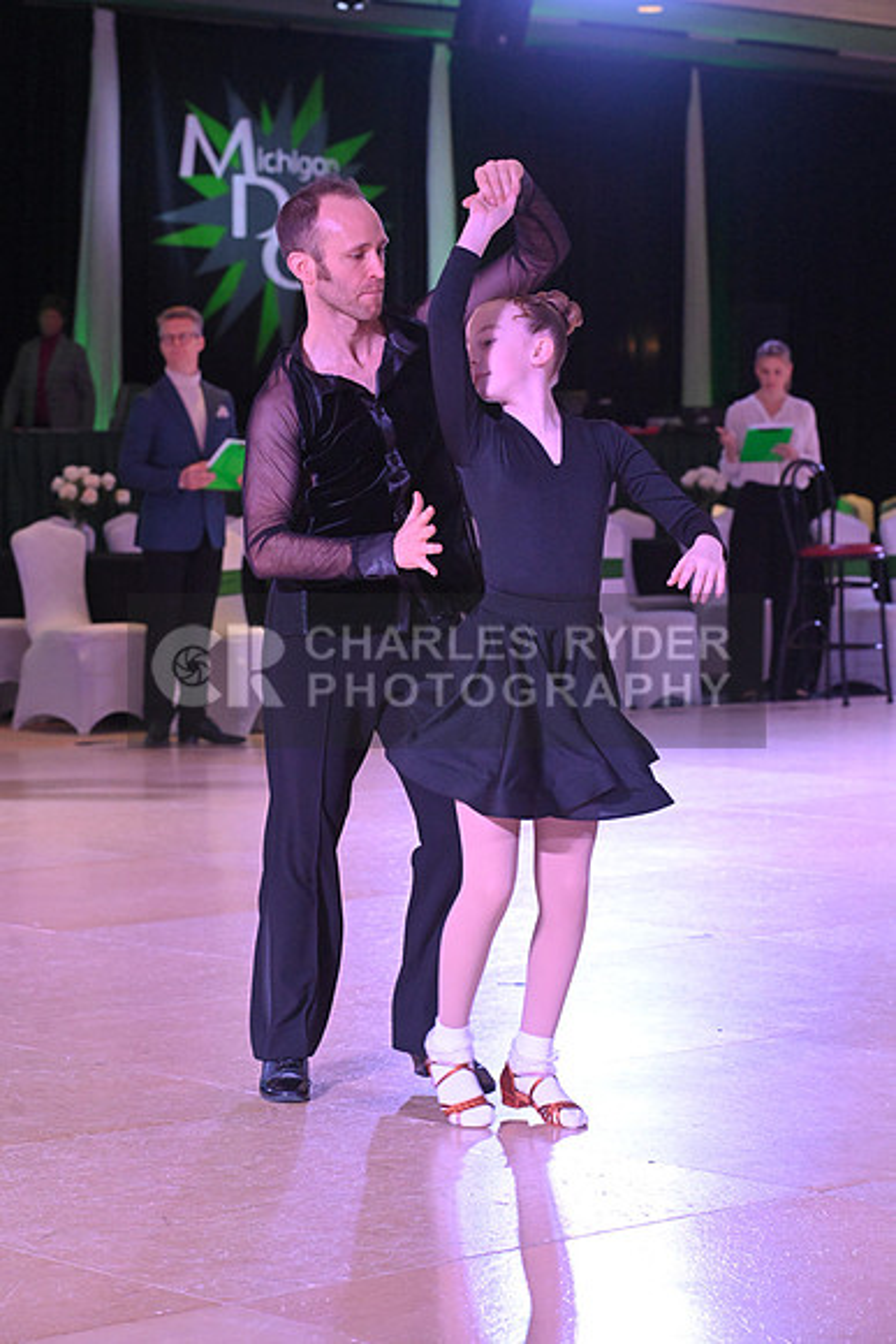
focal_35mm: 100
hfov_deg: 13.7
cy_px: 672
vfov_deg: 20.4
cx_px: 448
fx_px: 3731
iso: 5000
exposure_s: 1/400
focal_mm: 100
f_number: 7.1
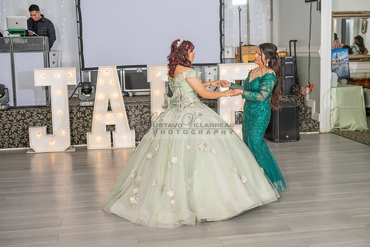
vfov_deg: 27.0
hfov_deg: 39.6
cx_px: 185
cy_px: 124
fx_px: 514
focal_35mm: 50
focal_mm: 50
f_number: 3.5
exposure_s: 1/160
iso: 500
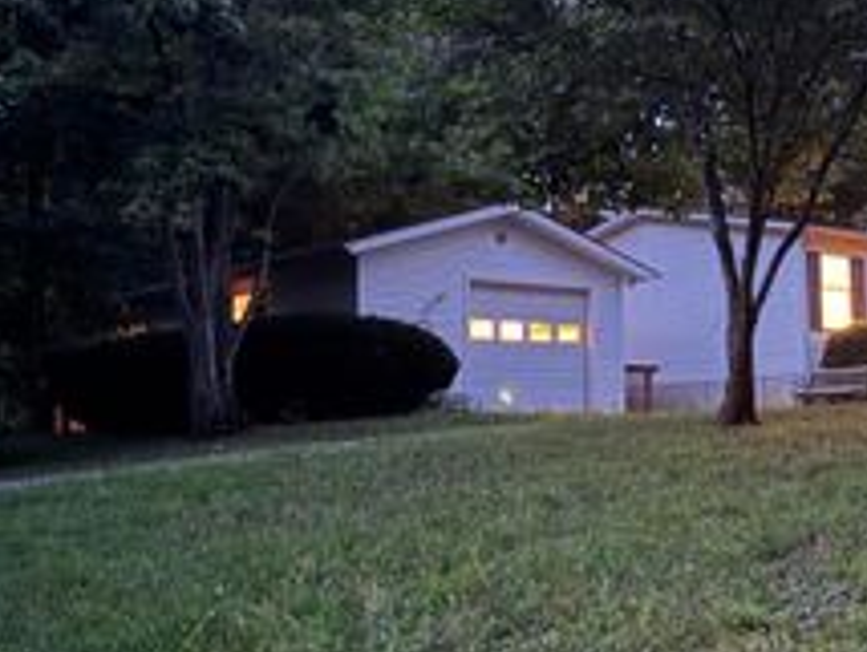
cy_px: 338
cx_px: 806
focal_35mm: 56
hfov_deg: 32.3
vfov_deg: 26.2
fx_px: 1404
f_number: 1.78
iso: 2000
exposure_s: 1/2
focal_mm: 6.76
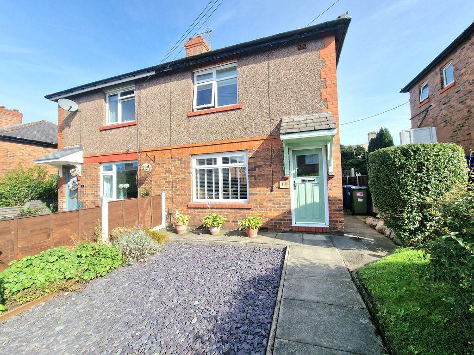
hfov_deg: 106.2
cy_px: 178
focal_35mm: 13
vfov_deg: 89.9
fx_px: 178
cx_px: 237
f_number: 2.2
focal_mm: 2.2
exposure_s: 1/2000
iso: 50
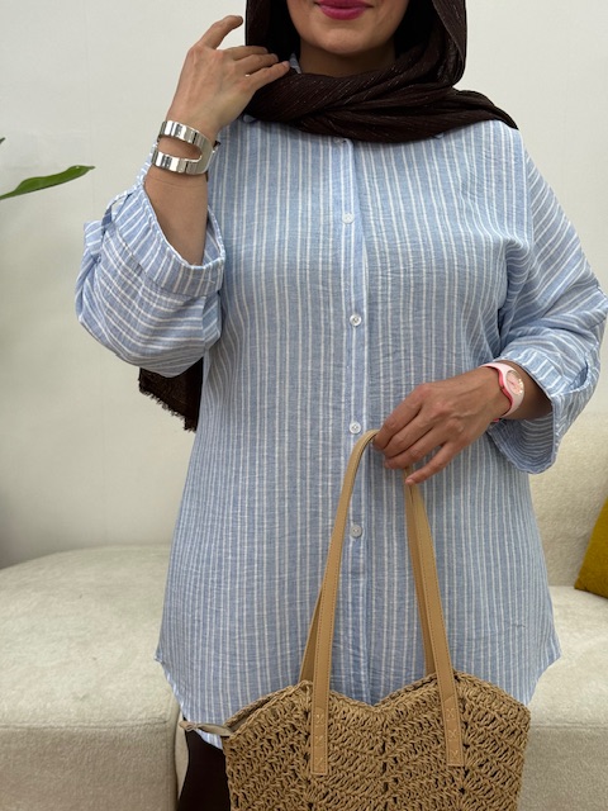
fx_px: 1124
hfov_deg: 30.3
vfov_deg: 39.7
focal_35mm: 48
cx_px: 304
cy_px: 406
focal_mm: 6.76
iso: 64
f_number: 1.78
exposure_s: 1/566
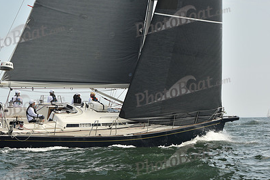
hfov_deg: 20.0
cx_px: 100
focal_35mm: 102
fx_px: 766
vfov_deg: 13.4
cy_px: 64
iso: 250
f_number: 7.1
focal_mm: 70
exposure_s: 1/800
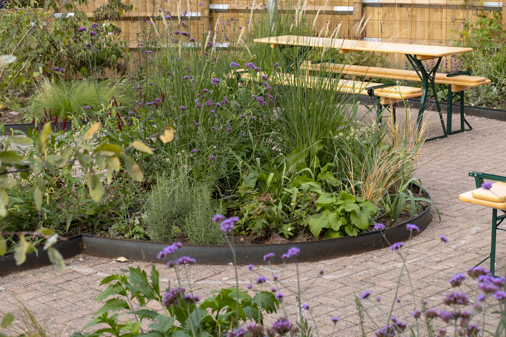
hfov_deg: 27.7
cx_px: 253
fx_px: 1026
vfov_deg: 18.7
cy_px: 168
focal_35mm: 73
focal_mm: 48.4
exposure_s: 1/160
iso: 200
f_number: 5.6
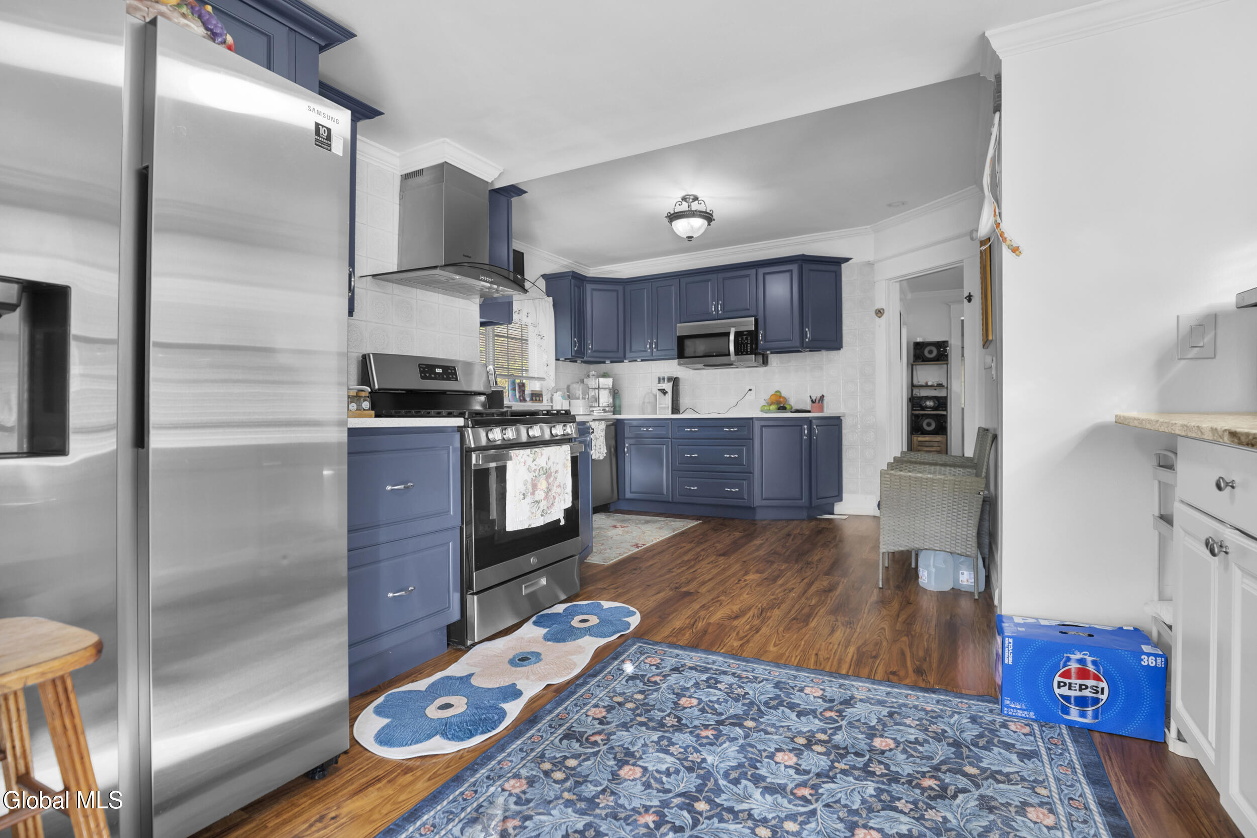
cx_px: 628
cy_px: 419
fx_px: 559
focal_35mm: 16
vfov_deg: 73.8
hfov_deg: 96.7
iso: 500
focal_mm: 16
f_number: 4
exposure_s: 1/125
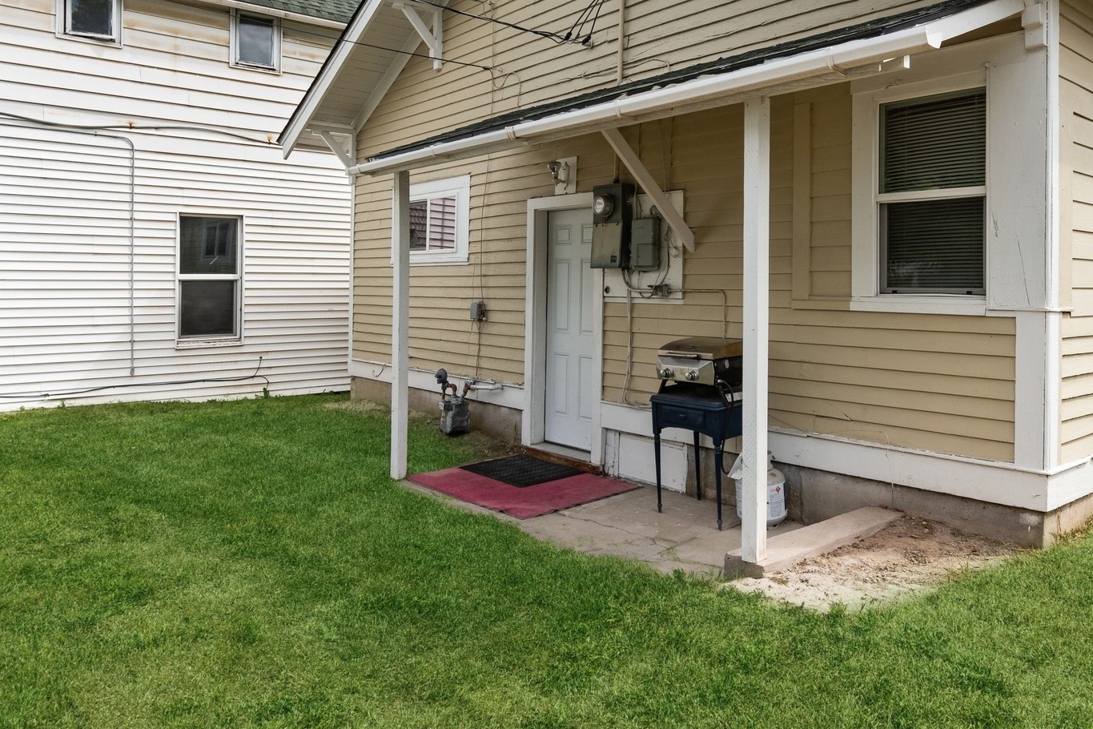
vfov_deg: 47.4
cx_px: 658
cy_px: 267
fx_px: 820
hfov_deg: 66.7
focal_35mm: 27
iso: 100
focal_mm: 12
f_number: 6.3
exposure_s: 1/640
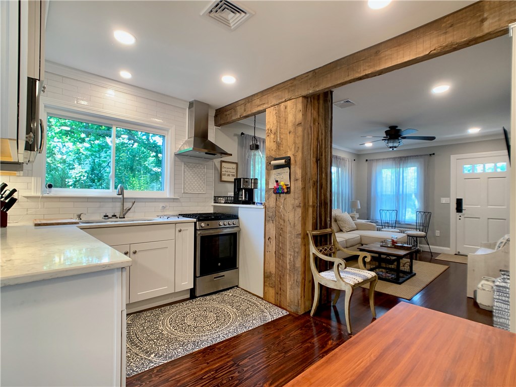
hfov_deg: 67.3
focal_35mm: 26
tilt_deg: -0.2
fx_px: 388
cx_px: 258
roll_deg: -1.1
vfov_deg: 53.1
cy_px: 194
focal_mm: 4.25
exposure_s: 1/60
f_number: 1.8
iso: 125
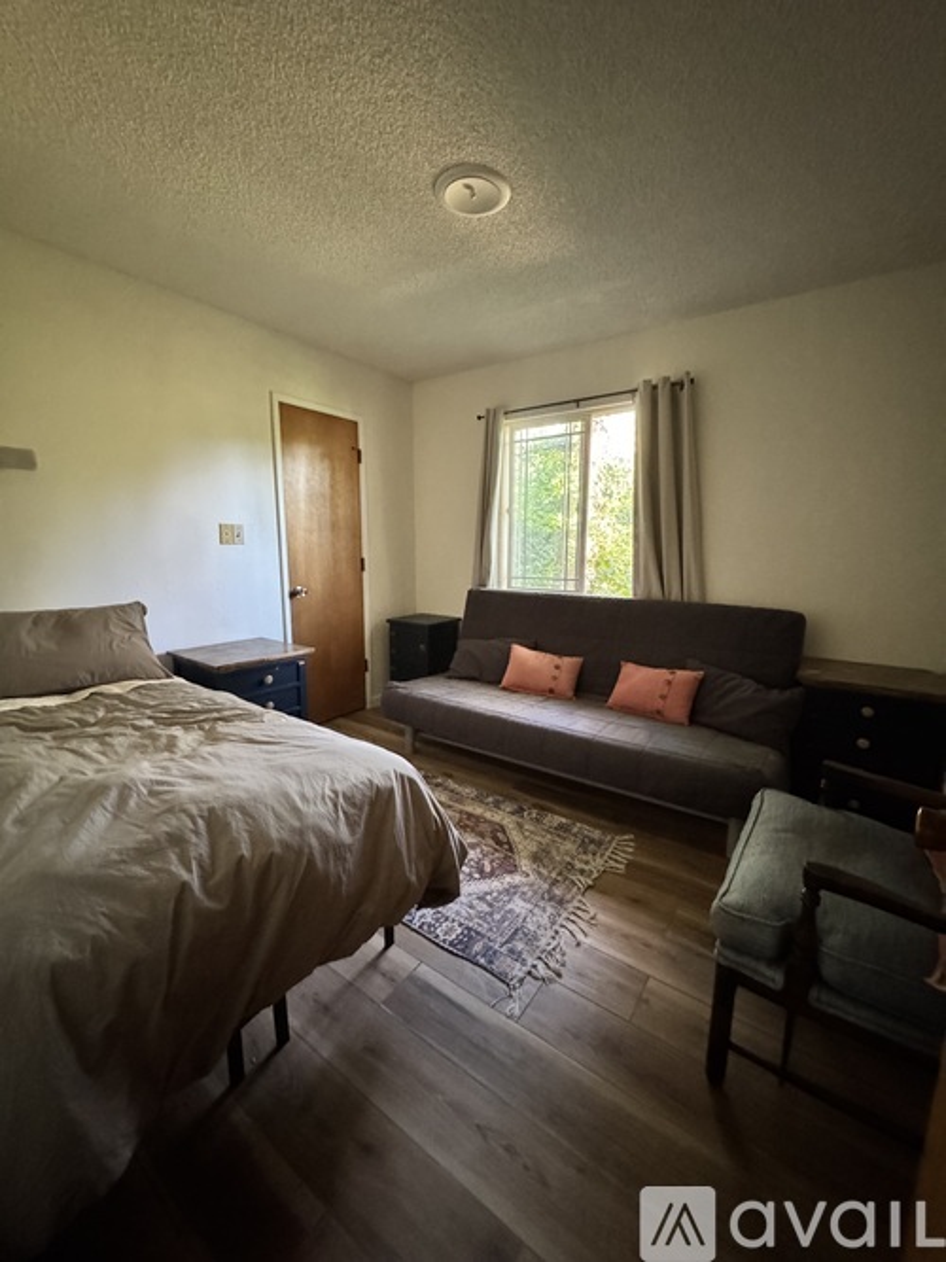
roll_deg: -0.3
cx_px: 473
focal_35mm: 14
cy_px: 631
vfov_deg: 102.1
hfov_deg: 85.7
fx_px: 510
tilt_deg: -11.1
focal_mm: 2.22
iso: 1250
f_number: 2.2
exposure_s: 1/47
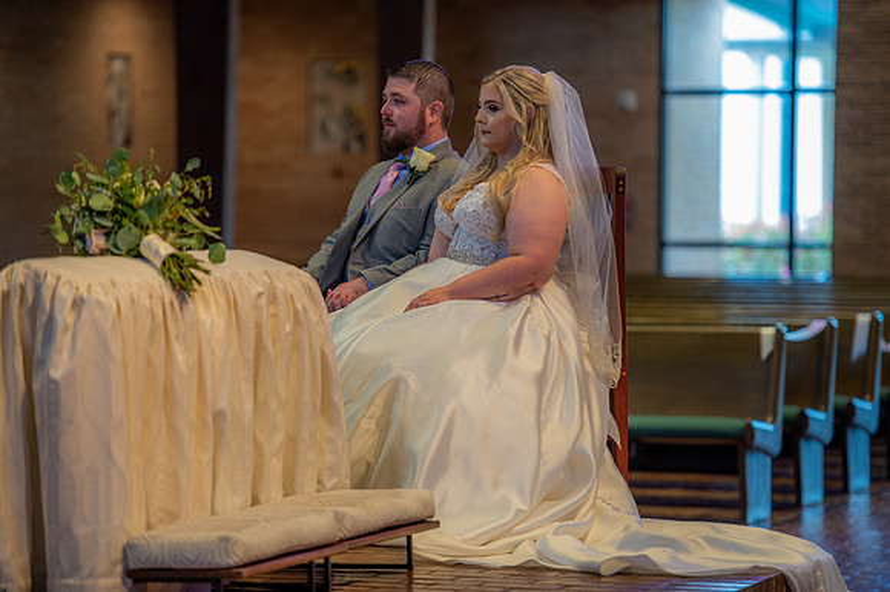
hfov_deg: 12.8
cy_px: 296
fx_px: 3953
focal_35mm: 160
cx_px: 445
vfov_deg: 8.6
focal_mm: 160
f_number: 2.8
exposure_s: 1/125
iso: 1250
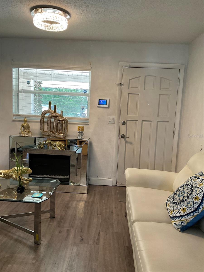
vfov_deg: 61.7
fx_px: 228
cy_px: 136
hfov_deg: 48.2
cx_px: 102
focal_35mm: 29
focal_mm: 3
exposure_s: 1/60
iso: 64
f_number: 1.8
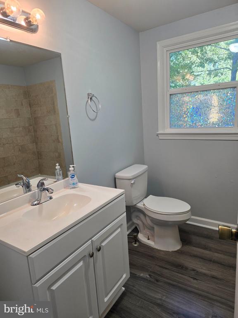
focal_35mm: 23
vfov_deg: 73.9
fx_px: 211
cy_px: 159
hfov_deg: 58.9
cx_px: 119
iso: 64
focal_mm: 6.3
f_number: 1.7
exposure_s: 1/120
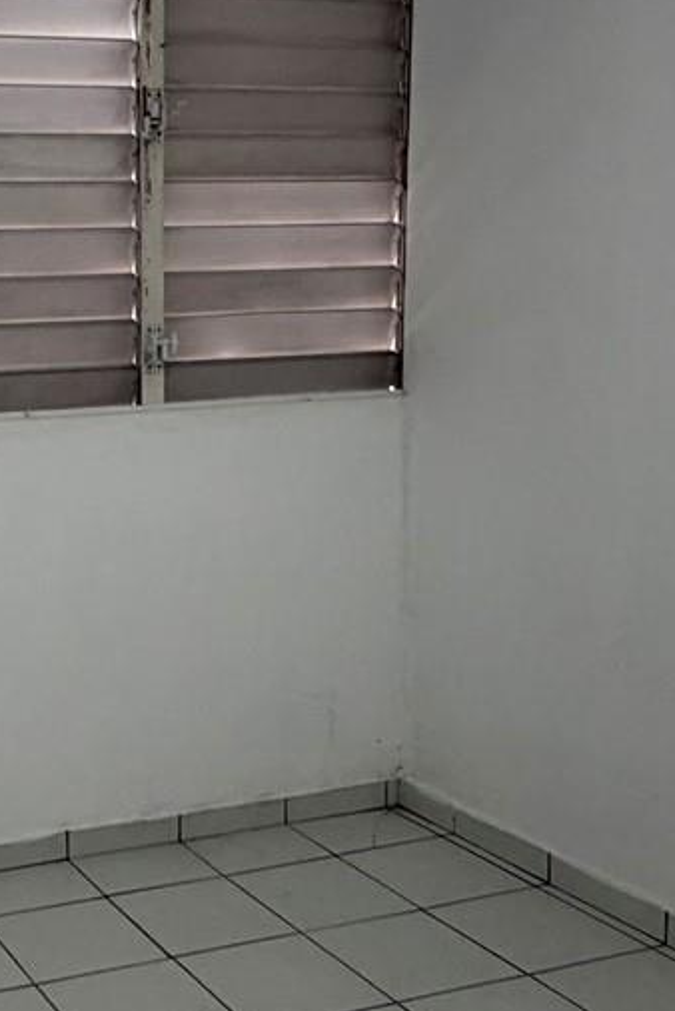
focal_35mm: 46
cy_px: 450
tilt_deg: -6.4
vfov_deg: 42.7
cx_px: -108
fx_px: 1292
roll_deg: +3.2
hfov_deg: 26.4
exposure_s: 1/121
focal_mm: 2.22
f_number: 2.2
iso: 200
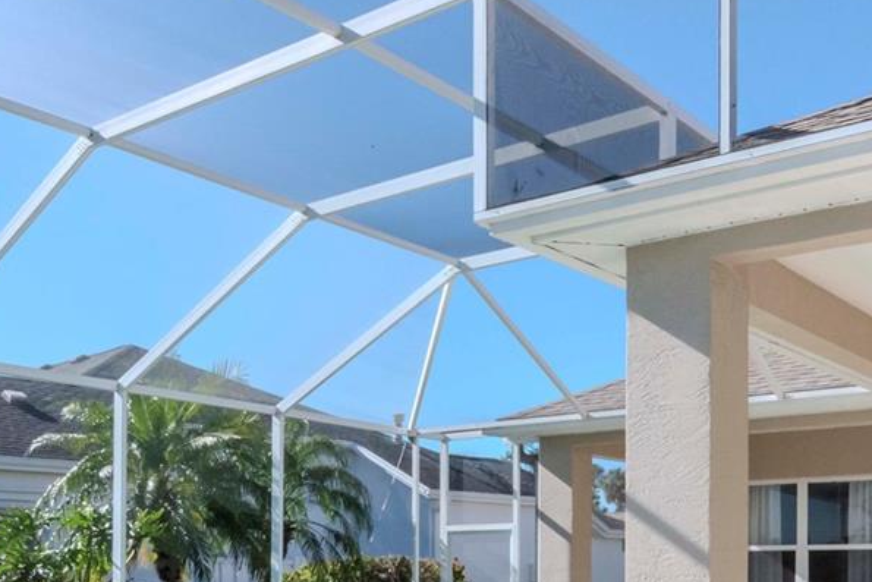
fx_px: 1074
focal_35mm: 44
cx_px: 428
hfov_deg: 44.2
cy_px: 597
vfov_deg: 28.3
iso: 640
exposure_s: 1/250
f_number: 16
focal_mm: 11
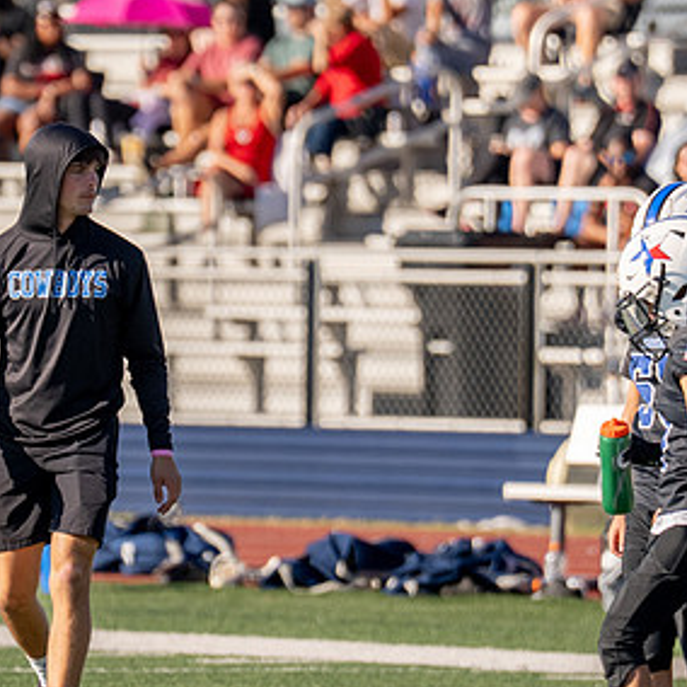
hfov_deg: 2.4
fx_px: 16122
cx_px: 110
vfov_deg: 2.4
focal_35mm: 718
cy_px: 360
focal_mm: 200
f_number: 2.8
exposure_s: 1/3200
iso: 160
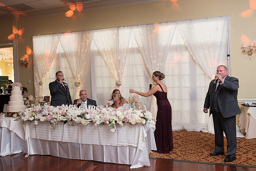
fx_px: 220
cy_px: 86
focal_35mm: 31
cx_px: 128
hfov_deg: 60.3
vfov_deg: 42.3
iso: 1100
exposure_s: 1/125
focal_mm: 31
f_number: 5
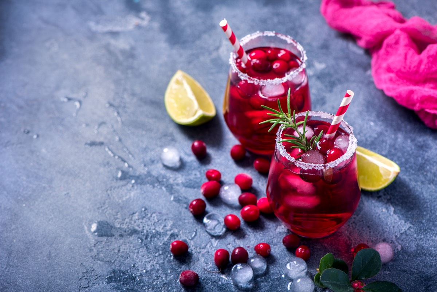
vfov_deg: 13.1
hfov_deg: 19.4
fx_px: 1275
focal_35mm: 105
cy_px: 146
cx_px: 218
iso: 100
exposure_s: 1/200
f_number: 6.3
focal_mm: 105
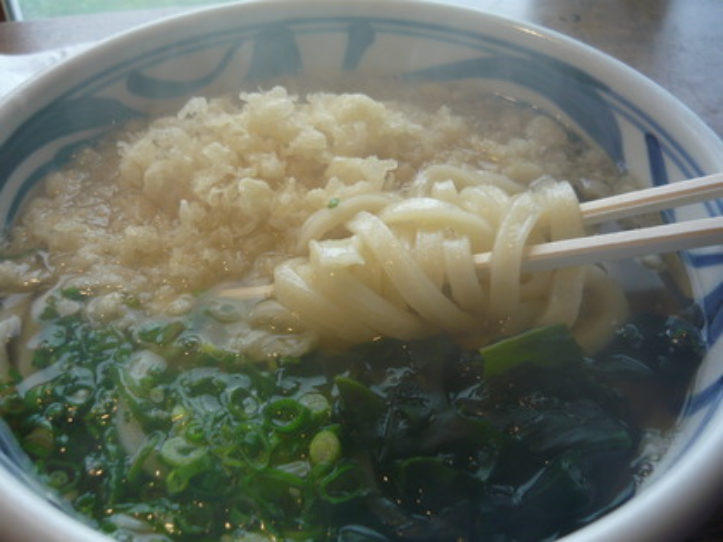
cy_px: 271
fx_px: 689
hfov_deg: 55.4
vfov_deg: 42.9
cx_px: 362
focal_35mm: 33
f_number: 2.8
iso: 100
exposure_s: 1/60
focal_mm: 5.5
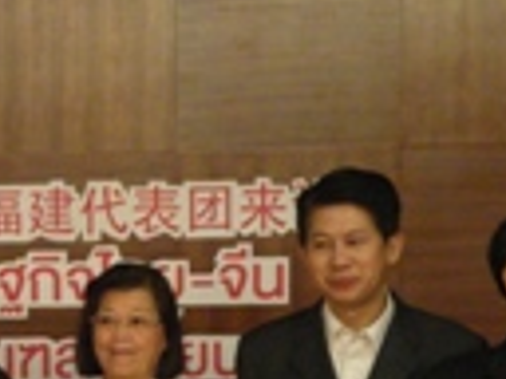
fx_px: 3289
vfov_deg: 6.6
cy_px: 363
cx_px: -237
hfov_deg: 8.6
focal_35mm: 225
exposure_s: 1/30
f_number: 2.4
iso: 640
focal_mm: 15.6
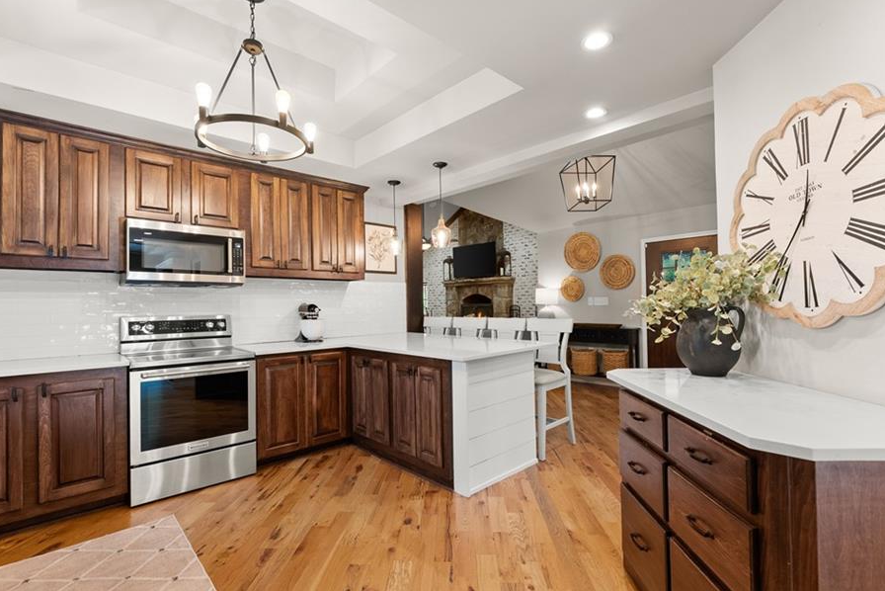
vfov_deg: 73.8
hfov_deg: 96.7
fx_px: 393
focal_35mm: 16
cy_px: 297
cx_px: 438
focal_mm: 14
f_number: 7.1
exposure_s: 1/6
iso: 800
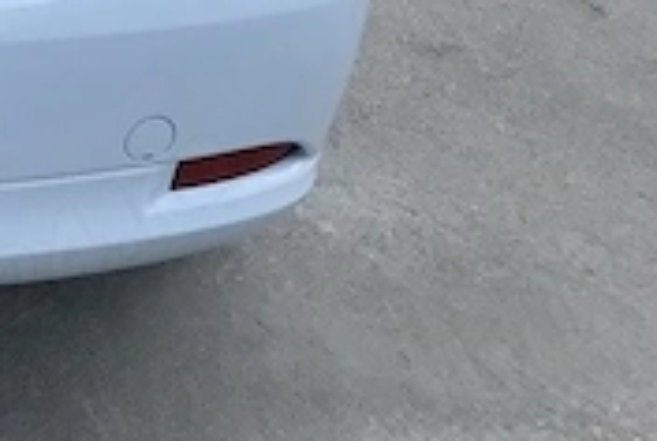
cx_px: -440
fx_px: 1810
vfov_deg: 13.0
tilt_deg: -17.6
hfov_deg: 17.6
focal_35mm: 99
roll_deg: +1.3
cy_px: -250
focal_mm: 3.99
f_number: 1.8
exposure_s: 1/1709
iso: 20
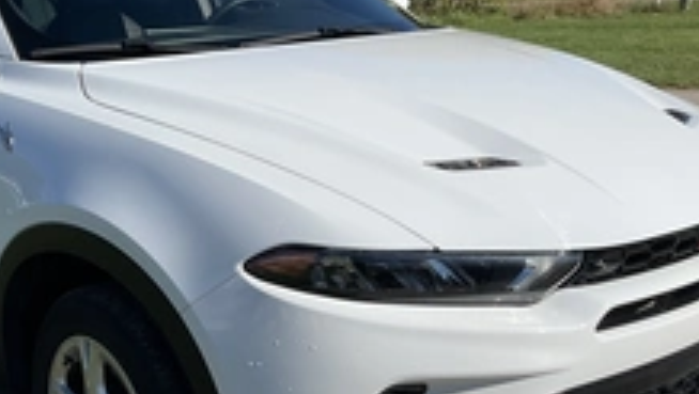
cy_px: 250
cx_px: 237
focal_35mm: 58
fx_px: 1076
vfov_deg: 20.7
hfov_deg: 35.7
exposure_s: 1/3125
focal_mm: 3
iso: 25
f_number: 1.8
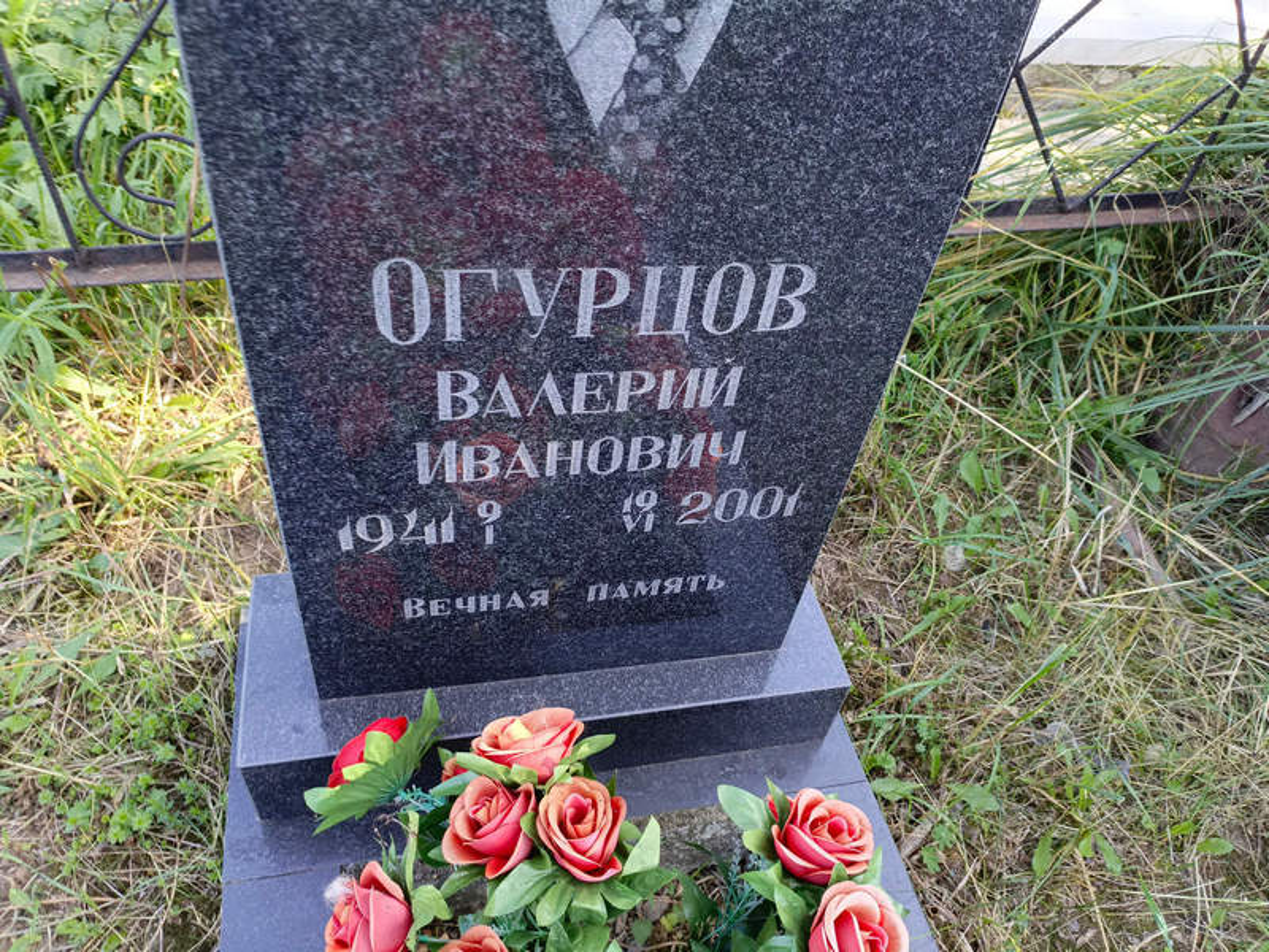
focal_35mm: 25
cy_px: 476
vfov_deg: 54.9
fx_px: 916
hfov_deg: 69.4
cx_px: 634
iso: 171
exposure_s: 1/100
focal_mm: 4.76
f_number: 1.69
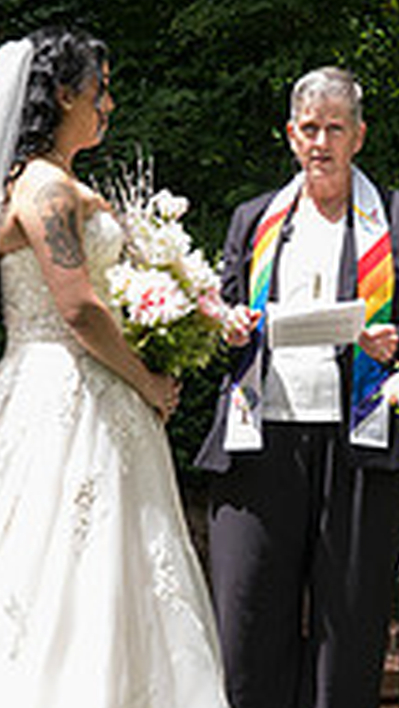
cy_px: 293
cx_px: 280
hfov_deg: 5.8
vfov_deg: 10.4
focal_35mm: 208
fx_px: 3909
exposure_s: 1/400
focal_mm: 65
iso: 500
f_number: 5.6
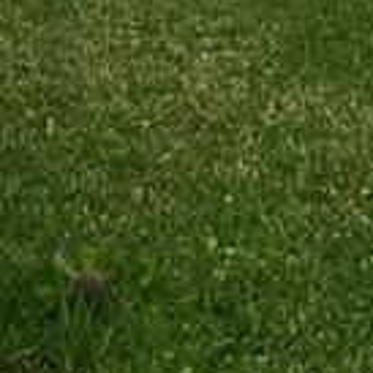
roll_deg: +0.5
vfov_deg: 10.6
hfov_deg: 13.5
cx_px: 305
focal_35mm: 129
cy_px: -656
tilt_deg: +3.4
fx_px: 1573
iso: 50
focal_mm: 5.1
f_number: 1.6
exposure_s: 1/3311
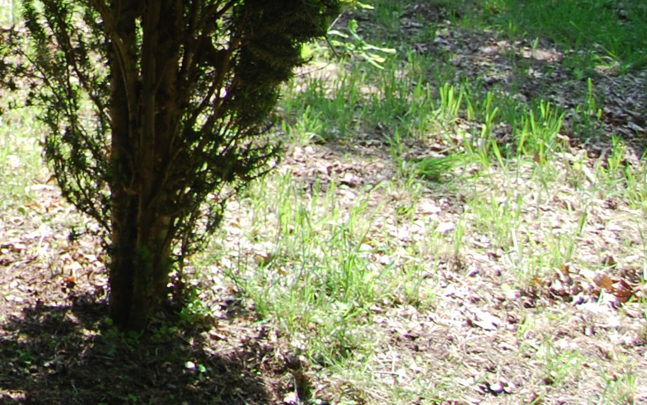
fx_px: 1851
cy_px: -301
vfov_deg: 11.6
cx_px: -548
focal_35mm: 105
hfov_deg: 16.4
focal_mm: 18
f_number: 5.6
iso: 125
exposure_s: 1/125
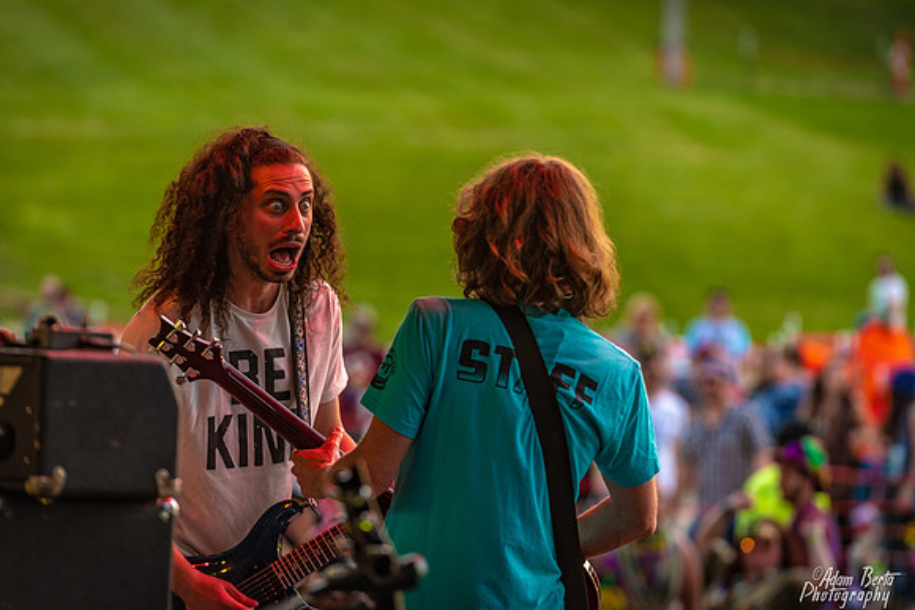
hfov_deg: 9.8
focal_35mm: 209
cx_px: 458
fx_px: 5313
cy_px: 291
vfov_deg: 6.6
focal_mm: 200
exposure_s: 1/250
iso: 500
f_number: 4
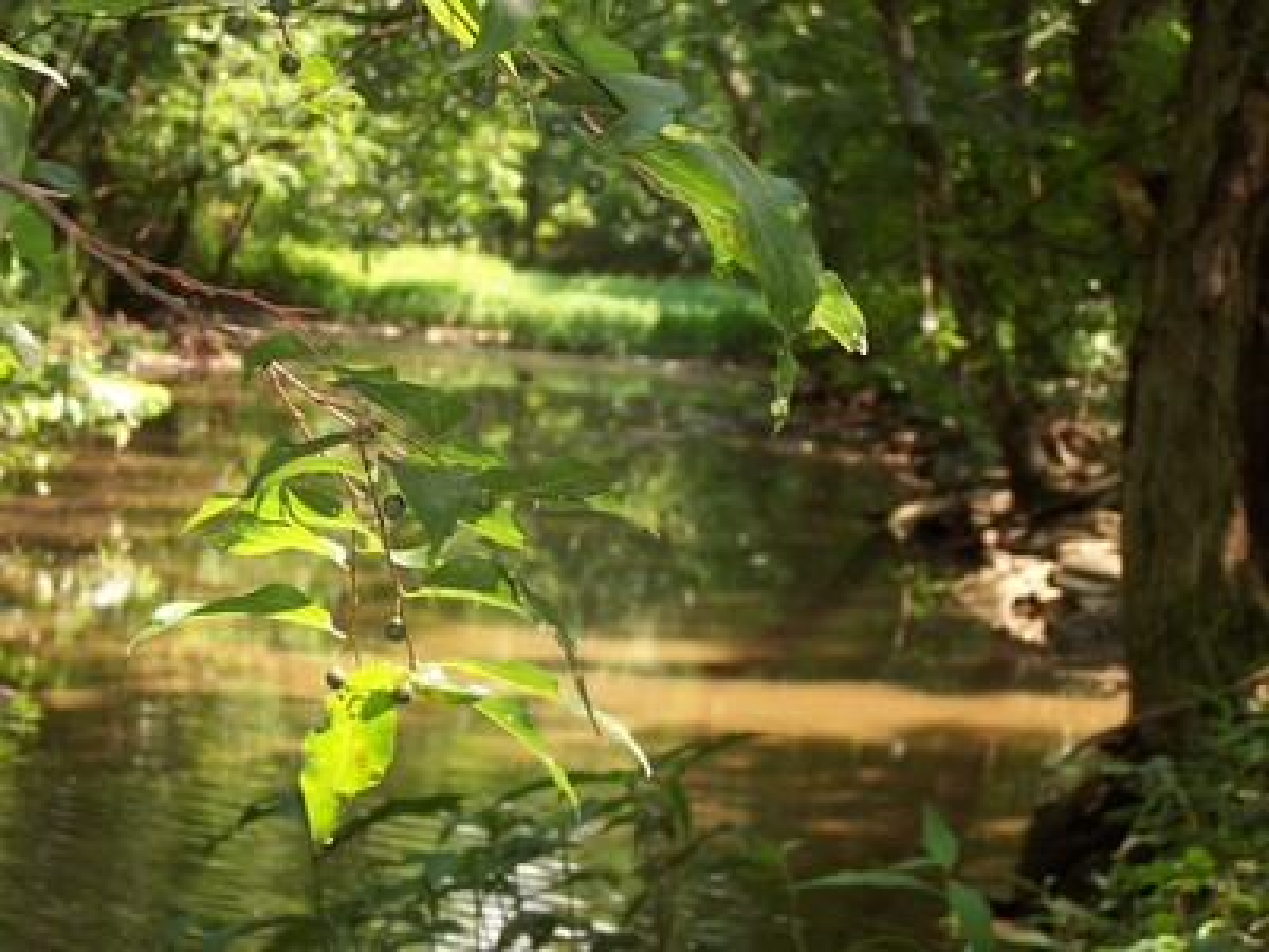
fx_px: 4179
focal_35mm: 114
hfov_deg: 17.3
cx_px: 634
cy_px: 476
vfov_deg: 13.0
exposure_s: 1/90
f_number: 4.8
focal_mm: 17.6
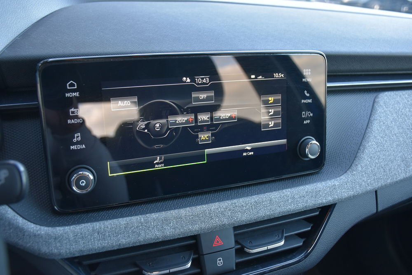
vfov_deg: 38.4
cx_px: 206
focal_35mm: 34
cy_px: 138
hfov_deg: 55.1
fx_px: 395
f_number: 4
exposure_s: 1/60
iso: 640
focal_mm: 23
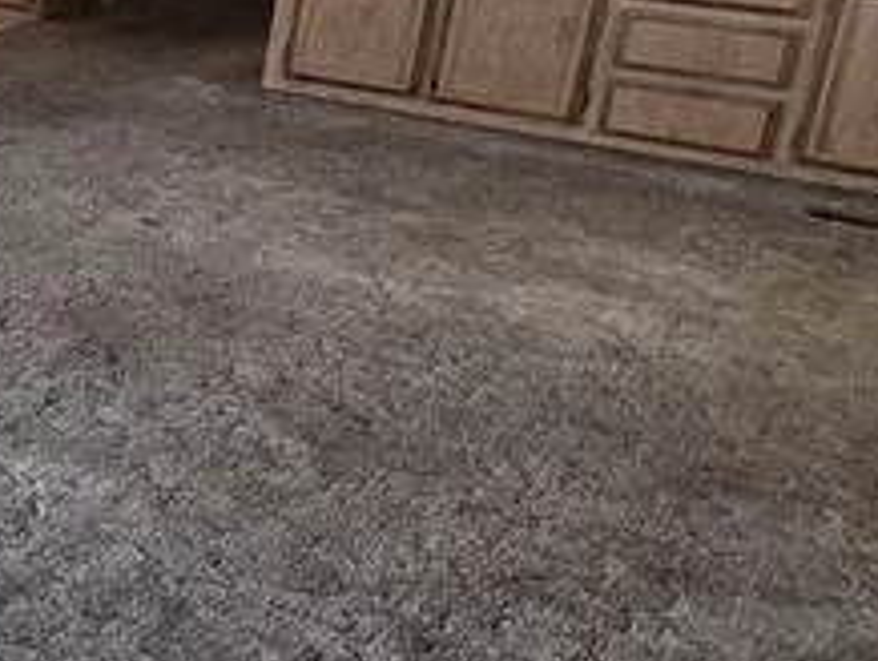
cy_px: 145
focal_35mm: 61
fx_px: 1549
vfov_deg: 23.8
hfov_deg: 21.2
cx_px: -705
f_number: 1.9
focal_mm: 2.2
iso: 125
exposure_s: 1/120
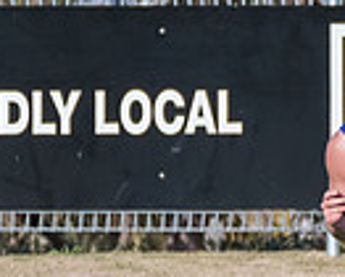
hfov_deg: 0.5
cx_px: 336
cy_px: 312
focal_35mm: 3937
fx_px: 40229
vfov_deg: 0.4
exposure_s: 1/3200
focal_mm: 420
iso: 800
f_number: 8
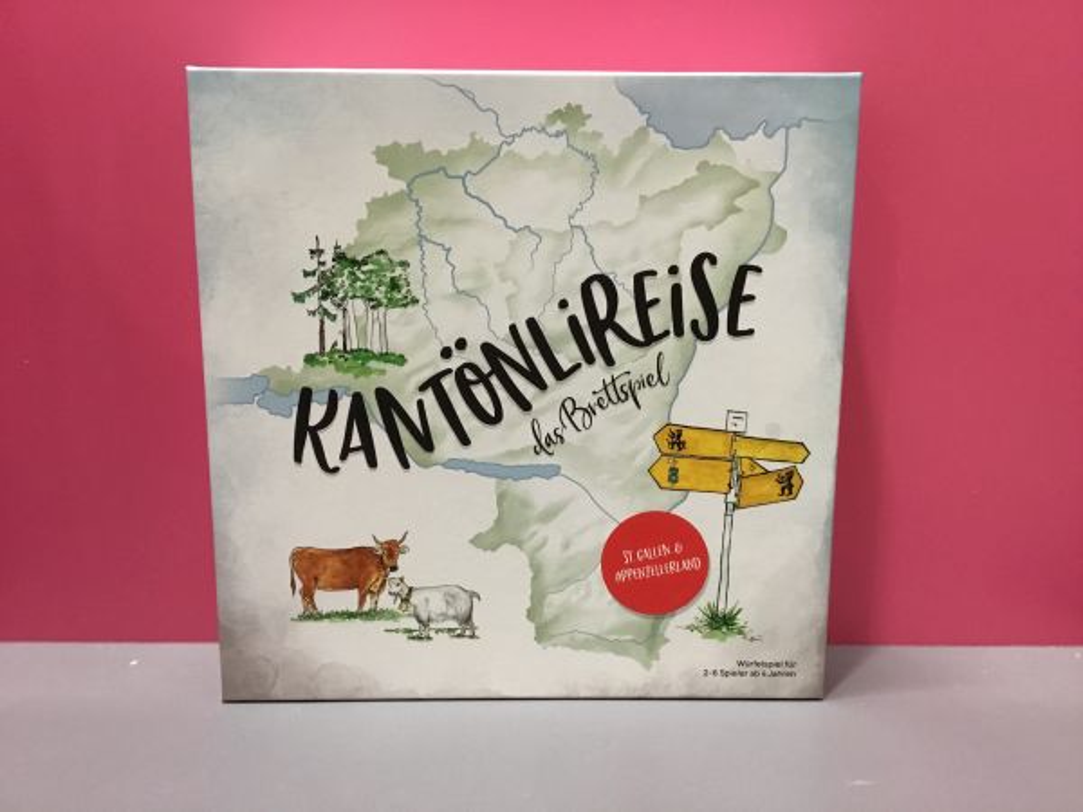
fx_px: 970
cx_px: 542
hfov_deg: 58.4
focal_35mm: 31
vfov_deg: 45.4
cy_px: 406
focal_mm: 3.3
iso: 160
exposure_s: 1/33
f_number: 2.4
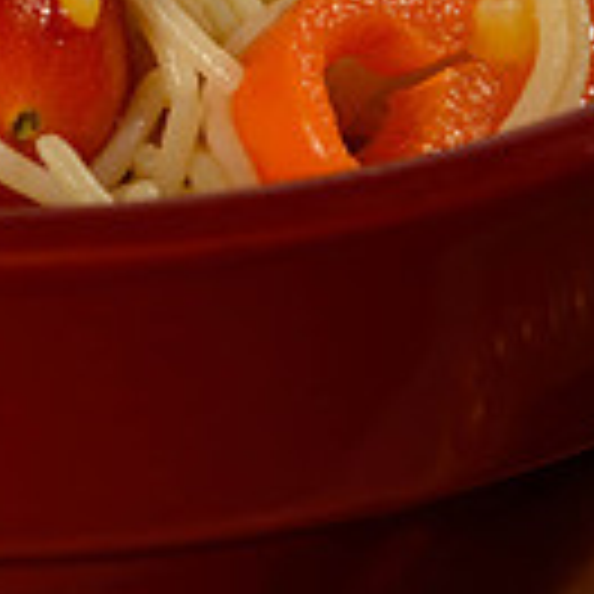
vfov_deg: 6.0
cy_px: -47
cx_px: -130
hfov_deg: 6.0
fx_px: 5669
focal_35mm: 292
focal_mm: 70
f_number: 6.3
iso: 100
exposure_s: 1/125
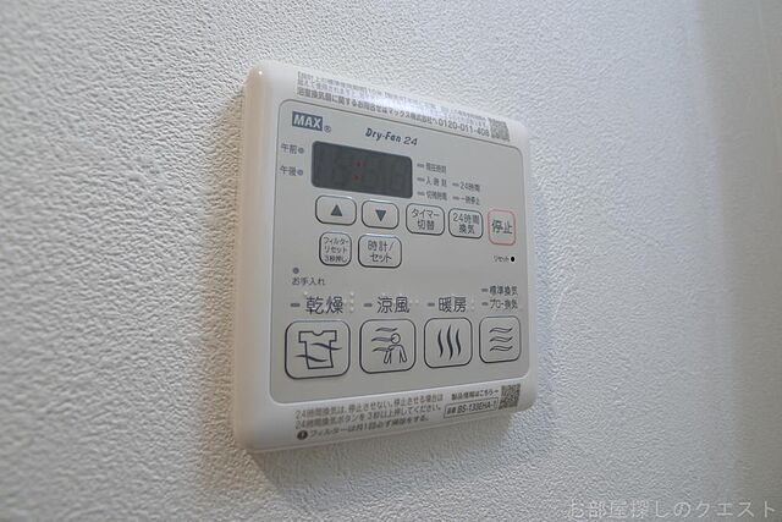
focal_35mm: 24
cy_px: 261
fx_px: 521
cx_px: 391
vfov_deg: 53.2
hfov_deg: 73.7
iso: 80
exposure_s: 1/30
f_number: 2
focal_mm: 5.1
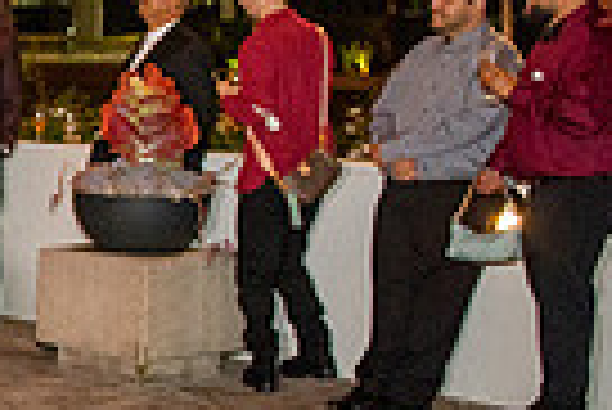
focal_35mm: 111
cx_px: -549
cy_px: 322
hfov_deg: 15.4
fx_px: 1889
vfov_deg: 12.3
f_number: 2.8
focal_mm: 26
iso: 1250
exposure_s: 1/125
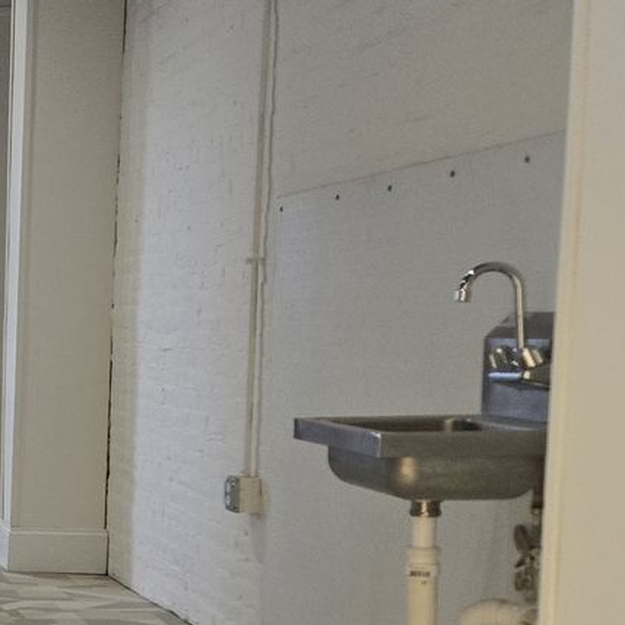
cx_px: -418
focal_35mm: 76
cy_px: 514
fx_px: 1552
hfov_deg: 18.8
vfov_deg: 22.4
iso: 250
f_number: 1.8
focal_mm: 5.4
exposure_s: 1/120
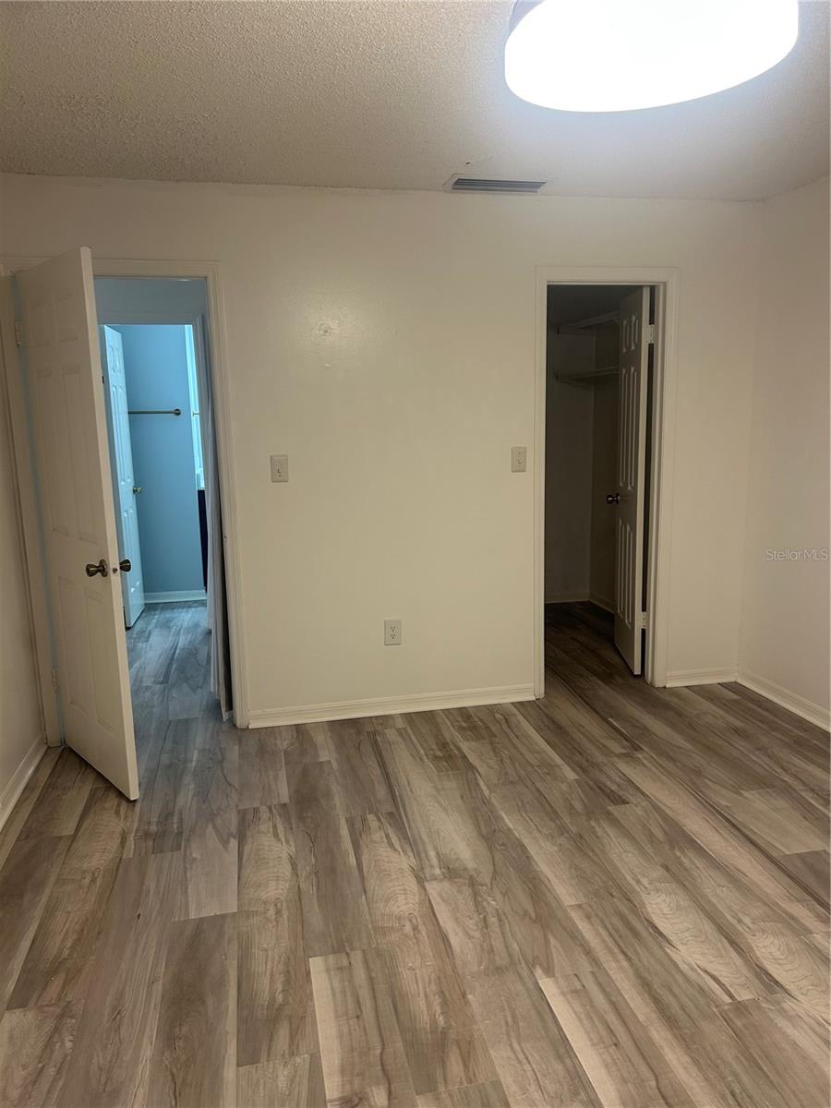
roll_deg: +1.0
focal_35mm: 26
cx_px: 416
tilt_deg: -10.5
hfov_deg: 53.1
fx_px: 832
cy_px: 554
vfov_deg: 67.3
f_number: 1.5
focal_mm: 5.7
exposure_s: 1/60
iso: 100
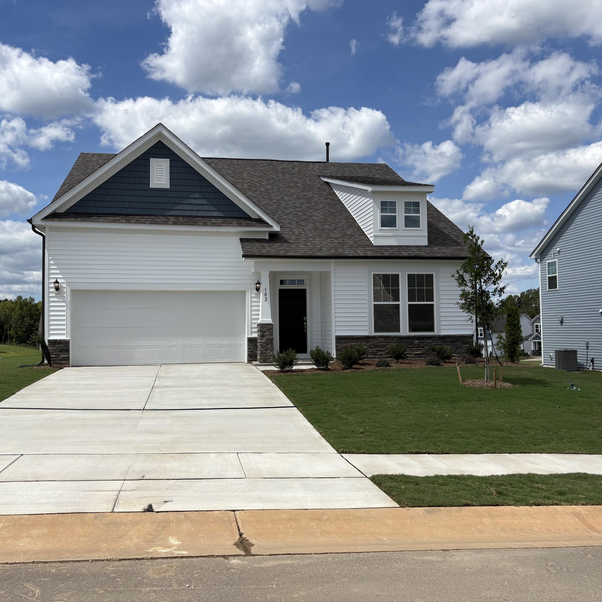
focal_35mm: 31
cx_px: 282
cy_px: 300
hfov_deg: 52.5
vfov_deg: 52.5
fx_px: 610
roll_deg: +1.0
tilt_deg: +4.8
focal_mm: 5.96
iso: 50
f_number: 1.6
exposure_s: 1/6993
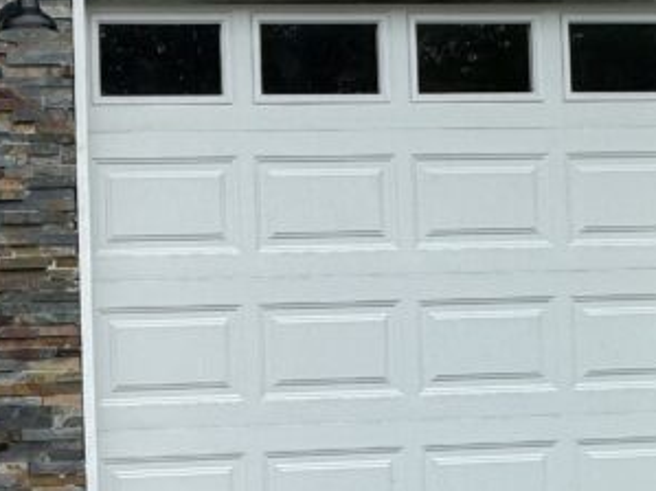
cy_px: 235
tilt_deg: +1.4
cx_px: -66
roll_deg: +1.6
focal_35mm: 48
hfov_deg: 34.3
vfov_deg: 30.2
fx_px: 909
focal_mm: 2.22
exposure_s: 1/492
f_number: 2.2
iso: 40
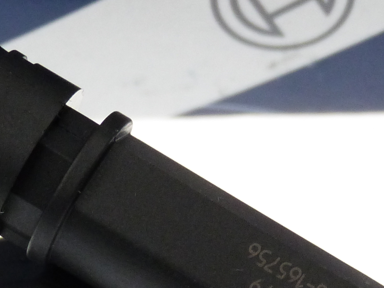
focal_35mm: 389
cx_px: 231
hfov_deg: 5.1
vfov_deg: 3.8
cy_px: 300
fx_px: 4316
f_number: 3.6
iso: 250
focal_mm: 21.9
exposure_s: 1/320
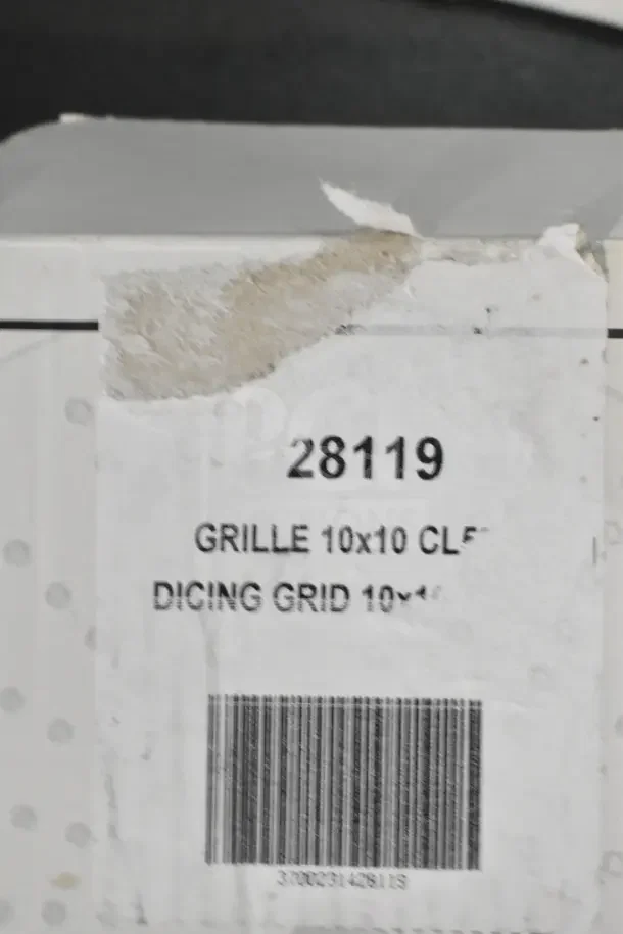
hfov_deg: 25.1
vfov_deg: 36.9
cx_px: 312
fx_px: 1402
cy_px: 467
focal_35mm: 54
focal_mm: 36
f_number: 5.6
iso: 6400
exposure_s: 1/125
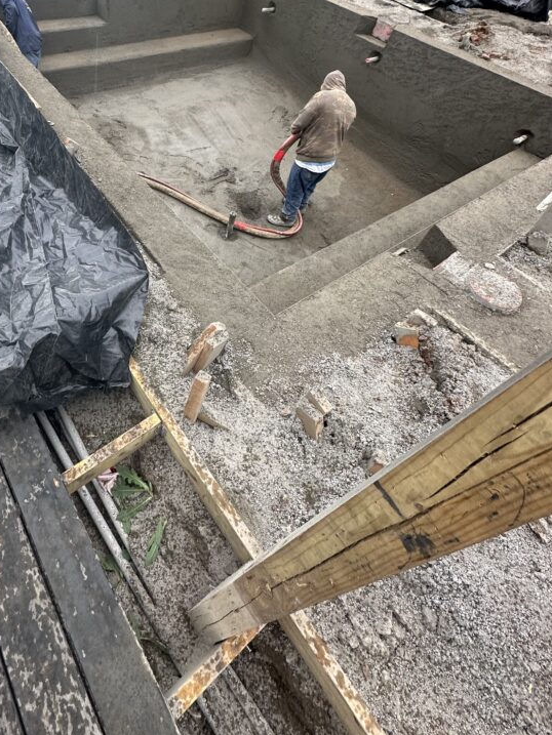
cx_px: 168
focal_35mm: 20
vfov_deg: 79.4
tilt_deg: -46.2
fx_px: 425
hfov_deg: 63.7
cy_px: 254
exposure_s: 1/99
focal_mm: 2.22
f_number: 2.2
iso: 80
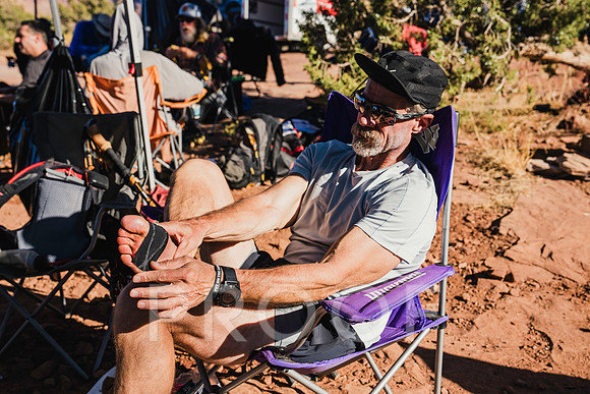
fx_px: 721
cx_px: 295
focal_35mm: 44
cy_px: 197
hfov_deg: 44.5
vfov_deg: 30.5
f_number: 5.6
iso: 100
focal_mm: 44
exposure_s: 1/400
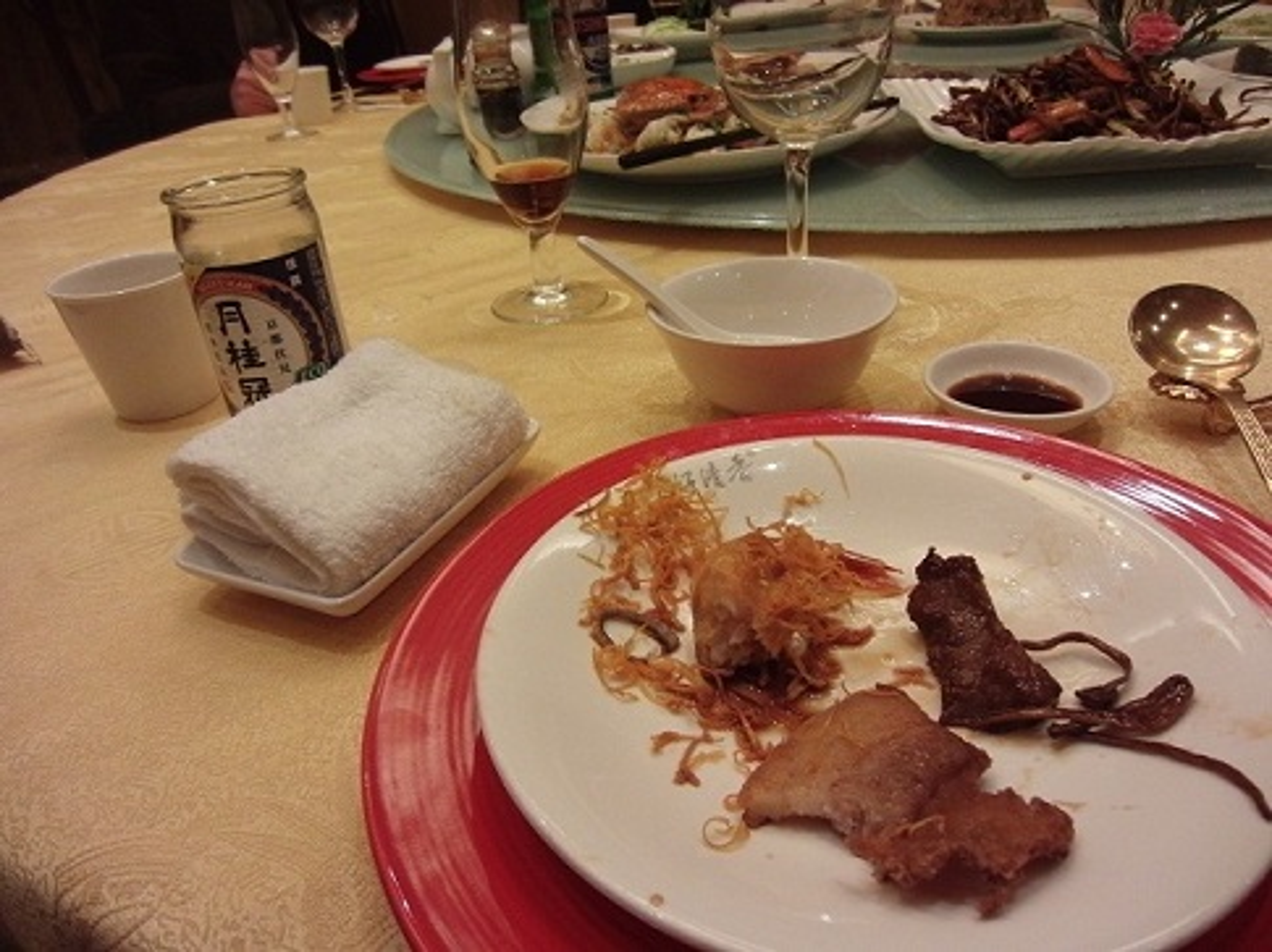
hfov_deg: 71.6
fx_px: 881
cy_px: 476
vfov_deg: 56.8
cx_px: 636
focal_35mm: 24
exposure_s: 1/50
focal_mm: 4.3
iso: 400
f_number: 3.2
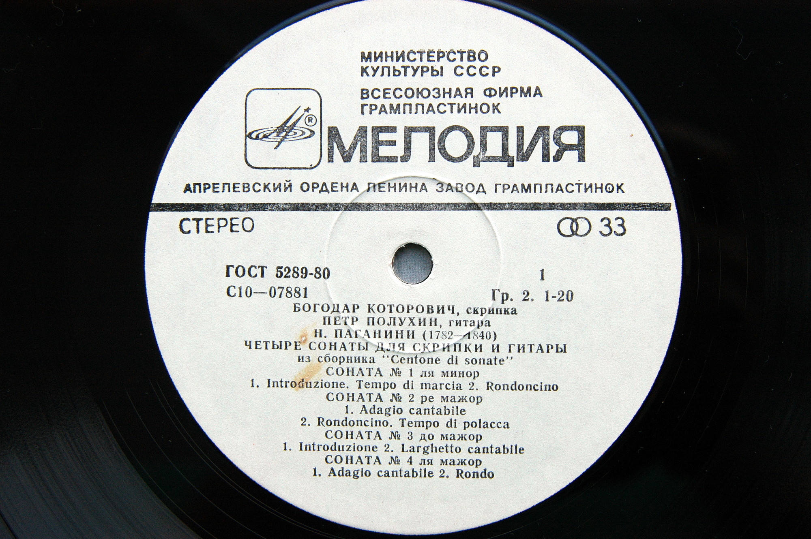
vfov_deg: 25.7
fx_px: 1182
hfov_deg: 37.9
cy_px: 270
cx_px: 406
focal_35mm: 52
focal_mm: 35
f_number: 5.6
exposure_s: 1/125
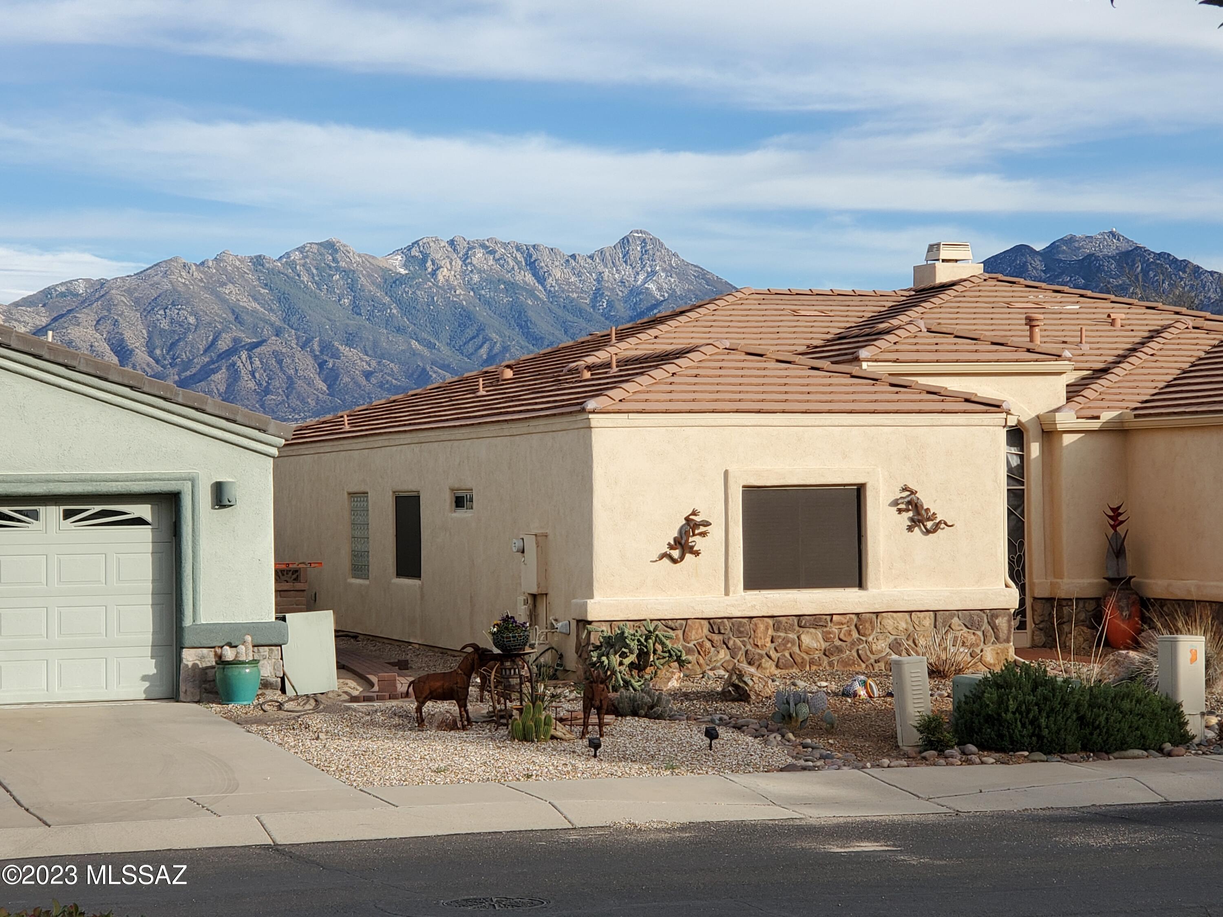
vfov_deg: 28.0
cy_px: 458
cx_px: 612
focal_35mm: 52
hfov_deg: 36.8
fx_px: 1837
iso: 50
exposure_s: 1/509
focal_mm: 6
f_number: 2.4
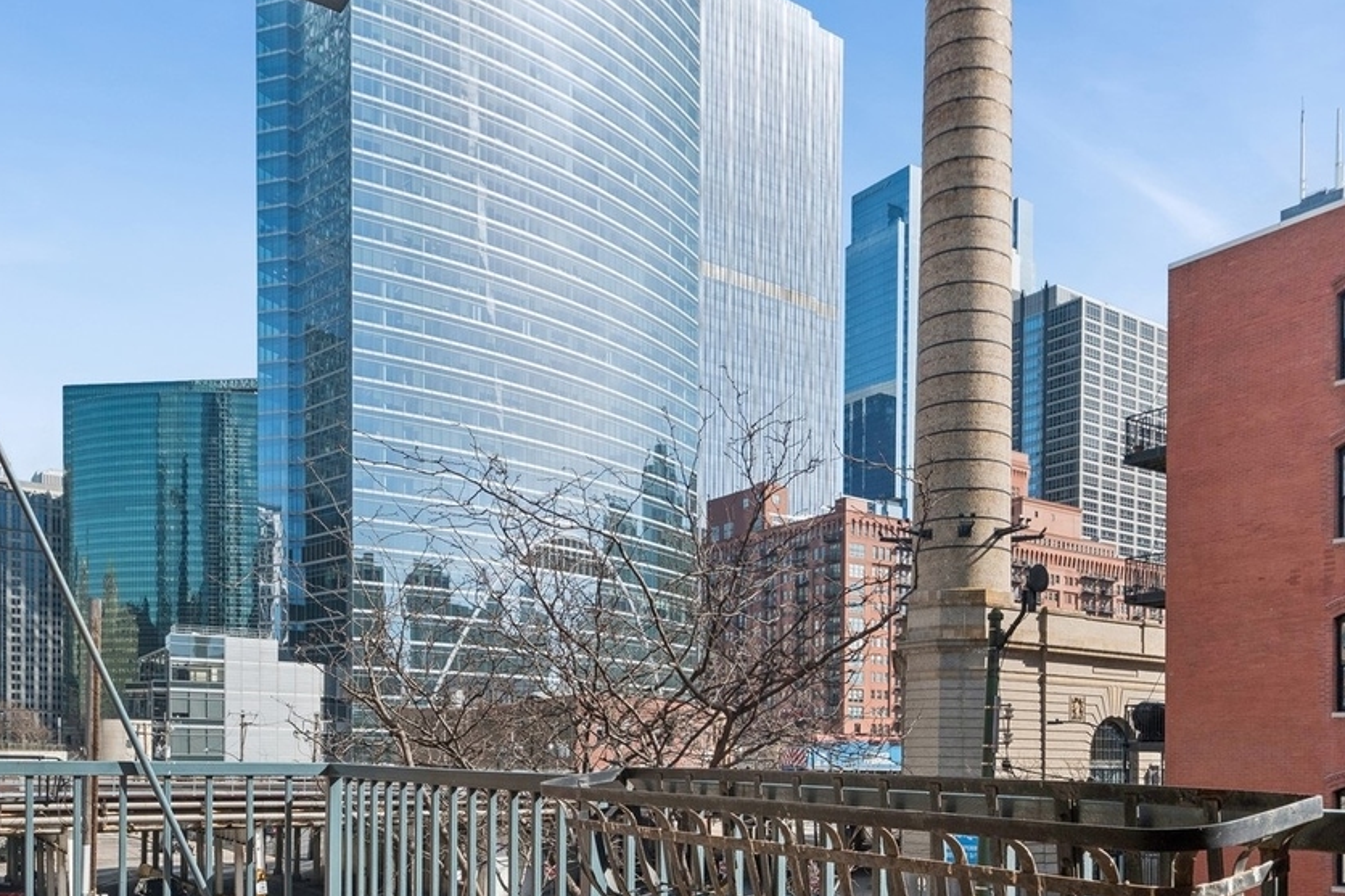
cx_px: 715
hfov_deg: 60.2
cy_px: 766
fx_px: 1158
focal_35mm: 31
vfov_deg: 39.9
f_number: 8
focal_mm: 16
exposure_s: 1/640
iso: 320
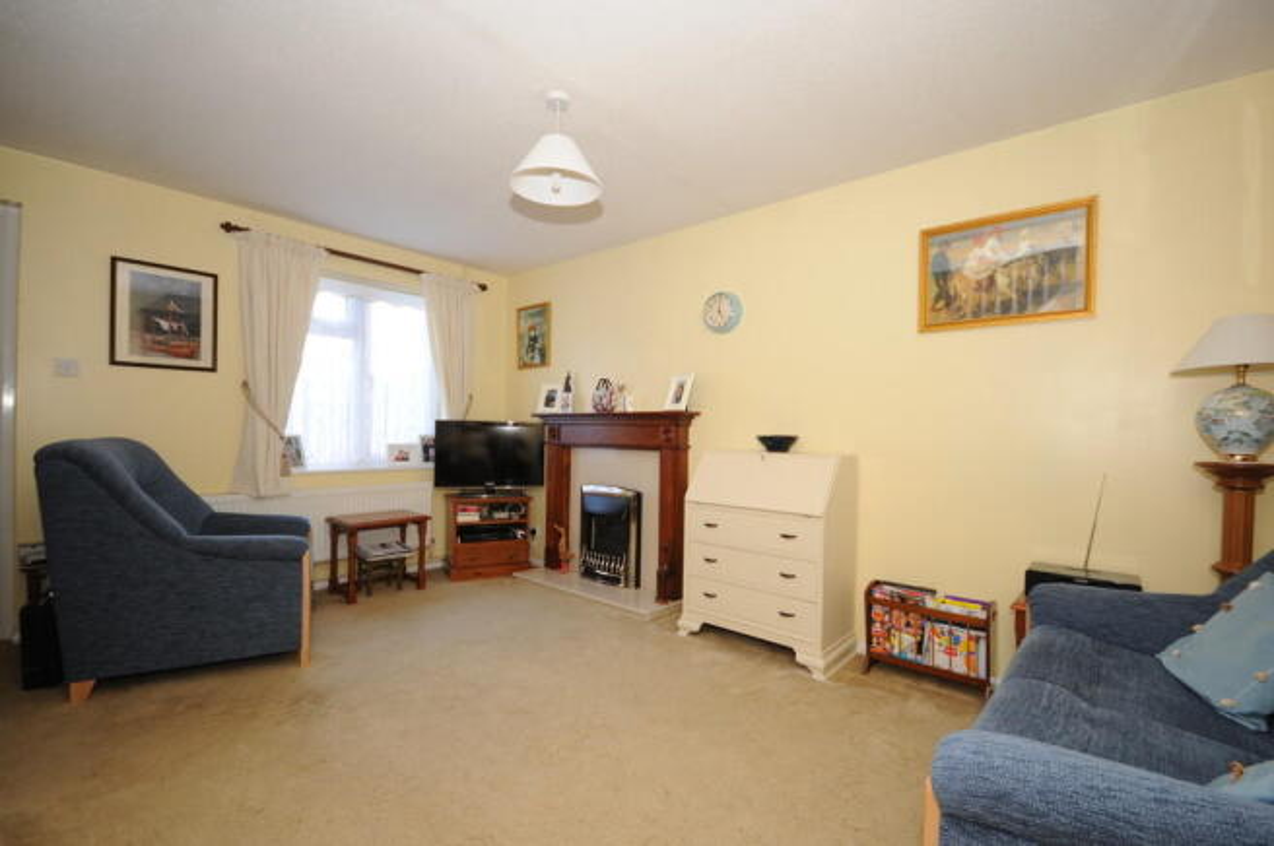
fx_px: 530
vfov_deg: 77.2
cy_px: 423
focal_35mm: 15
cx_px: 637
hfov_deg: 100.4
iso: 400
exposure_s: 1/30
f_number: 4
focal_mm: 10
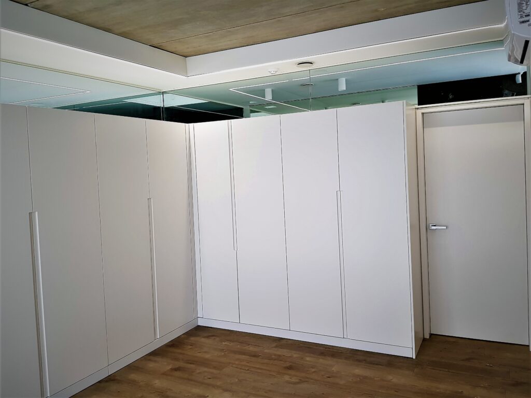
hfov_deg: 67.3
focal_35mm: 26
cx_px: 266
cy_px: 199
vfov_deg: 53.1
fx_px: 399
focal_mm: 4.2
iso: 64
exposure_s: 1/50
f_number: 1.7
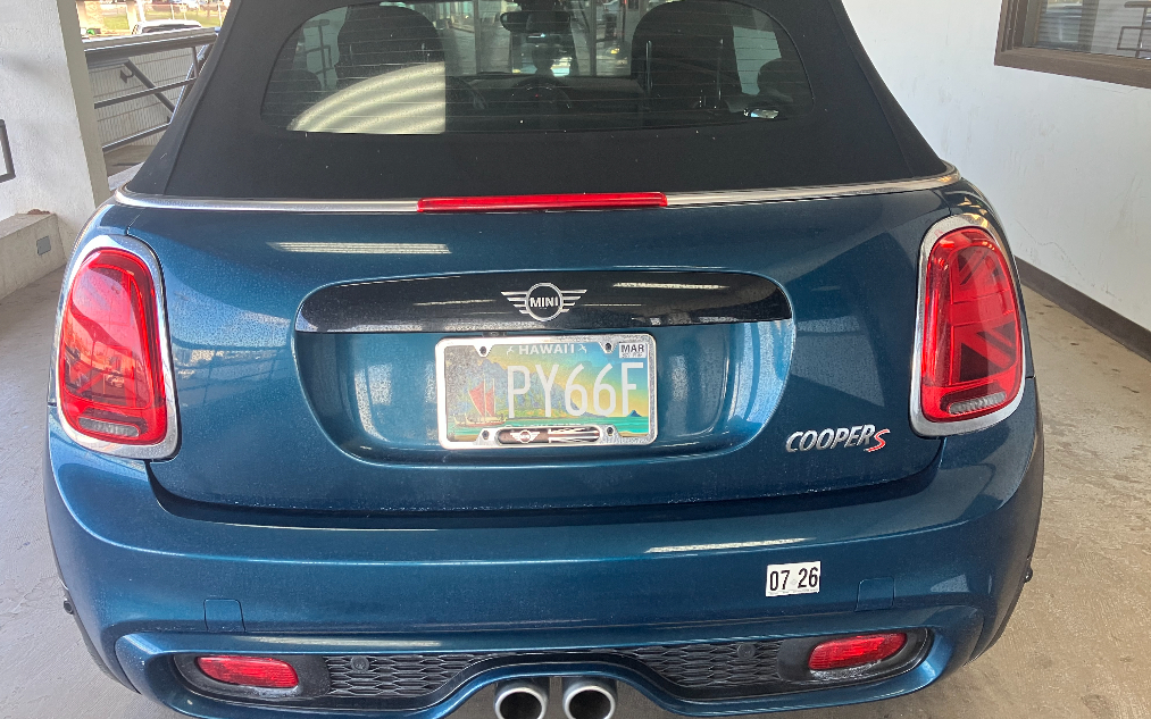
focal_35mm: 30
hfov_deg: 62.9
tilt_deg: -19.0
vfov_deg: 41.8
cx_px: 574
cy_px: 349
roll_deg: +0.2
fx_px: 941
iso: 50
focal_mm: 3.99
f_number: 1.8
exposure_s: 1/60
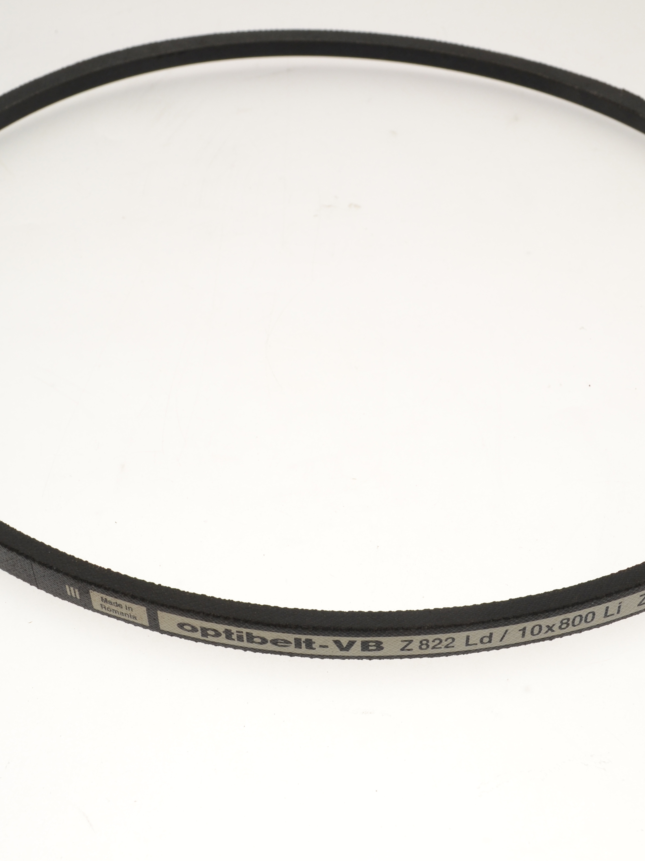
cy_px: 431
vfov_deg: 39.7
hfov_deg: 30.3
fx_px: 1193
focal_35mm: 48
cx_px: 322
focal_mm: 22
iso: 200
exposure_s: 1/10
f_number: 11
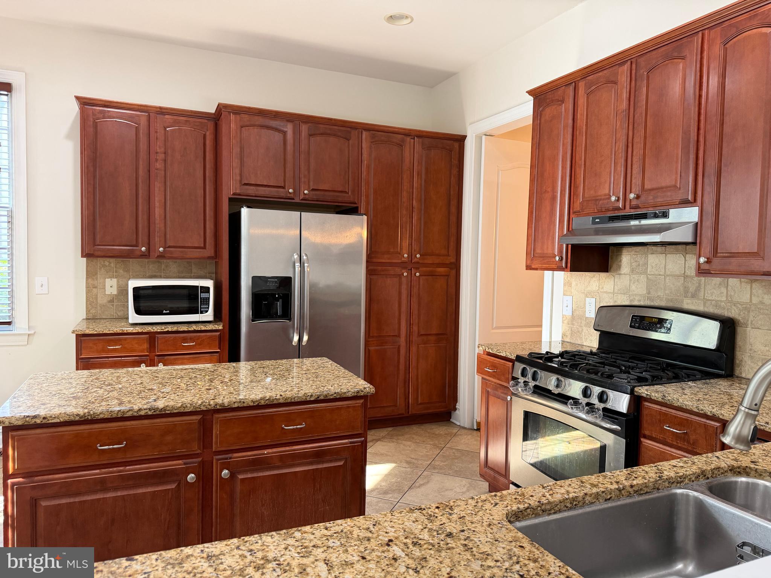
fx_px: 535
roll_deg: -0.6
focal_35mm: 24
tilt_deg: -2.6
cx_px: 386
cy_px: 289
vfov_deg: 56.8
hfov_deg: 71.6
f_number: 1.78
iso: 250
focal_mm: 6.76
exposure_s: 1/60
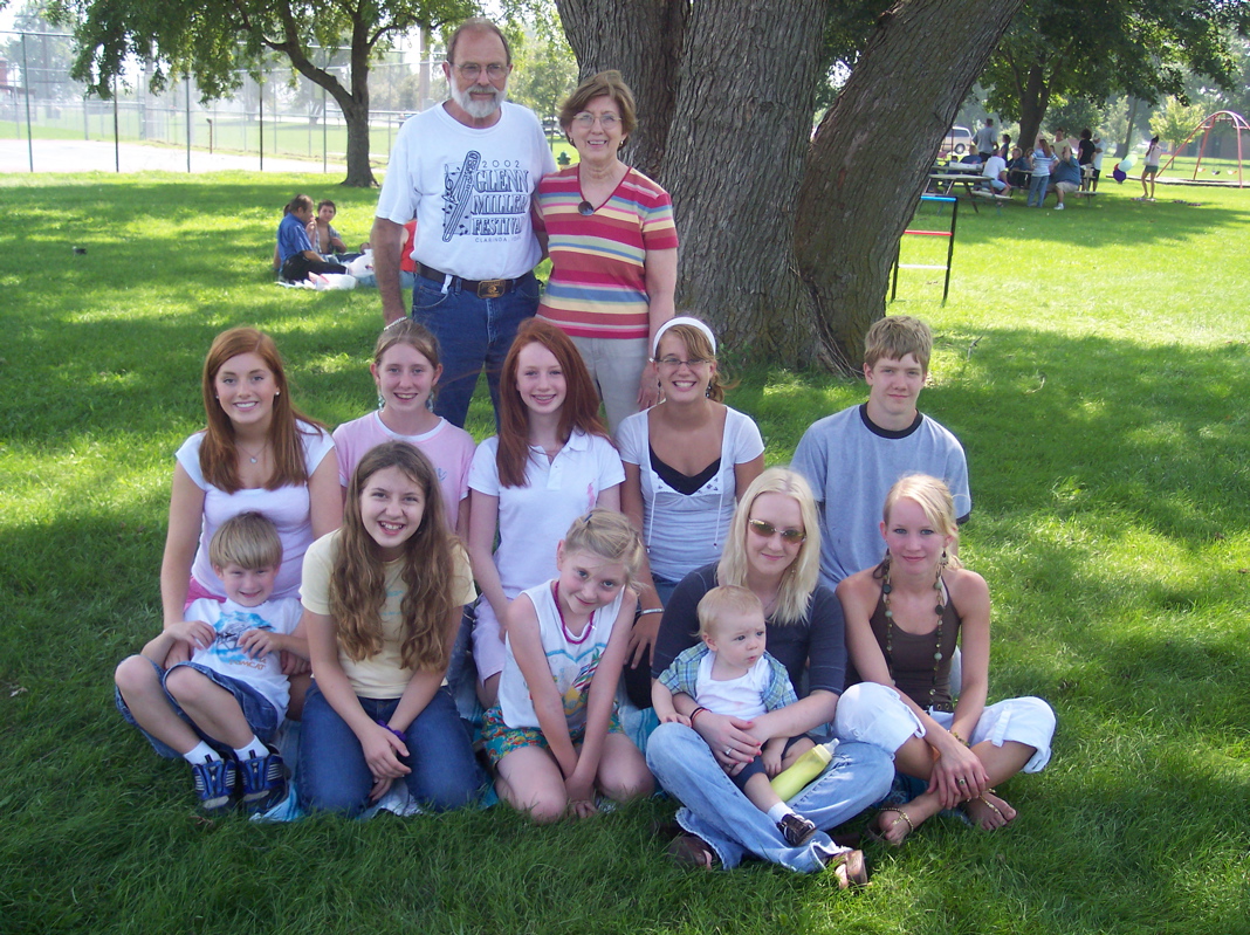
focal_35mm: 38
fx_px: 1371
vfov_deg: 37.7
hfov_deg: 49.0
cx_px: 625
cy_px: 468
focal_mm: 8
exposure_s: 1/350
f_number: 2.8
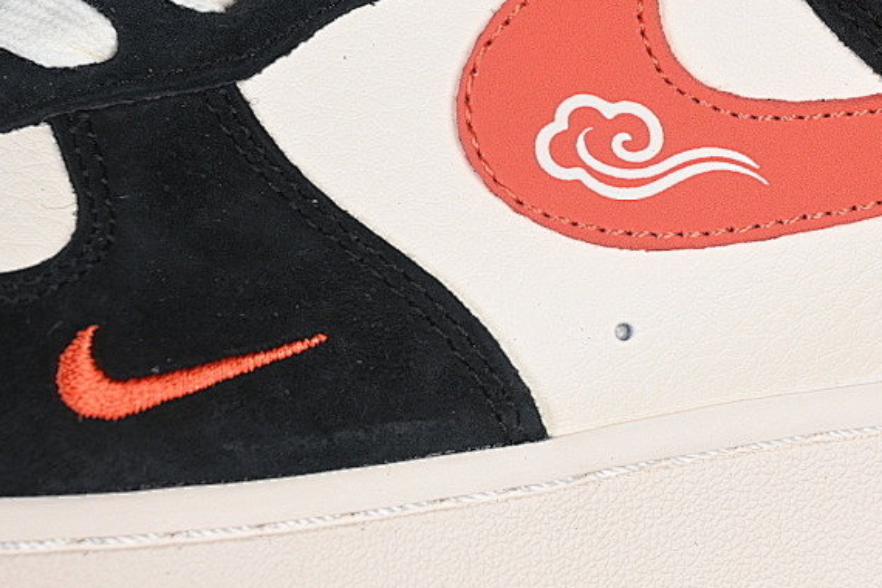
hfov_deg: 14.4
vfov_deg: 9.7
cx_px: 684
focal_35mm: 142
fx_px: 3479
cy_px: 200
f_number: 7.1
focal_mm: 50
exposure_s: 1/60
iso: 160
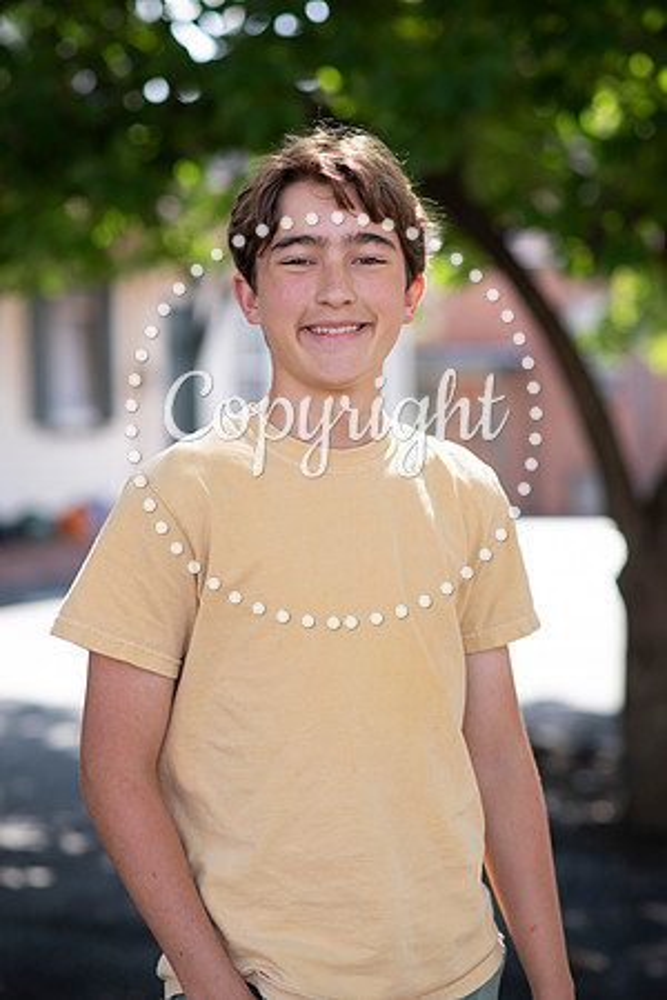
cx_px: 334
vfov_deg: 23.9
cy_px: 500
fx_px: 2362
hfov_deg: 16.1
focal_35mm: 85
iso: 200
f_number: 2.8
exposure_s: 1/320
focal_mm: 85
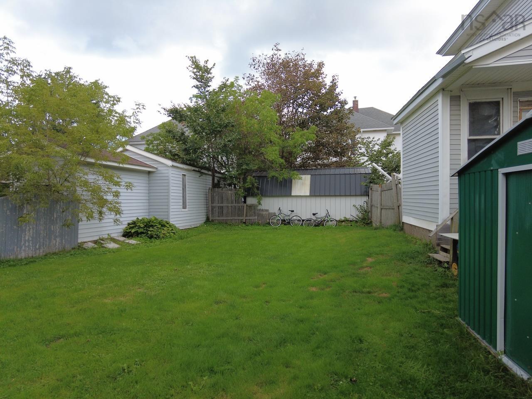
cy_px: 200
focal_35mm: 20
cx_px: 266
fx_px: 307
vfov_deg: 66.0
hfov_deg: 81.7
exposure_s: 1/320
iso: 100
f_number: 1.8
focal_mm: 4.4
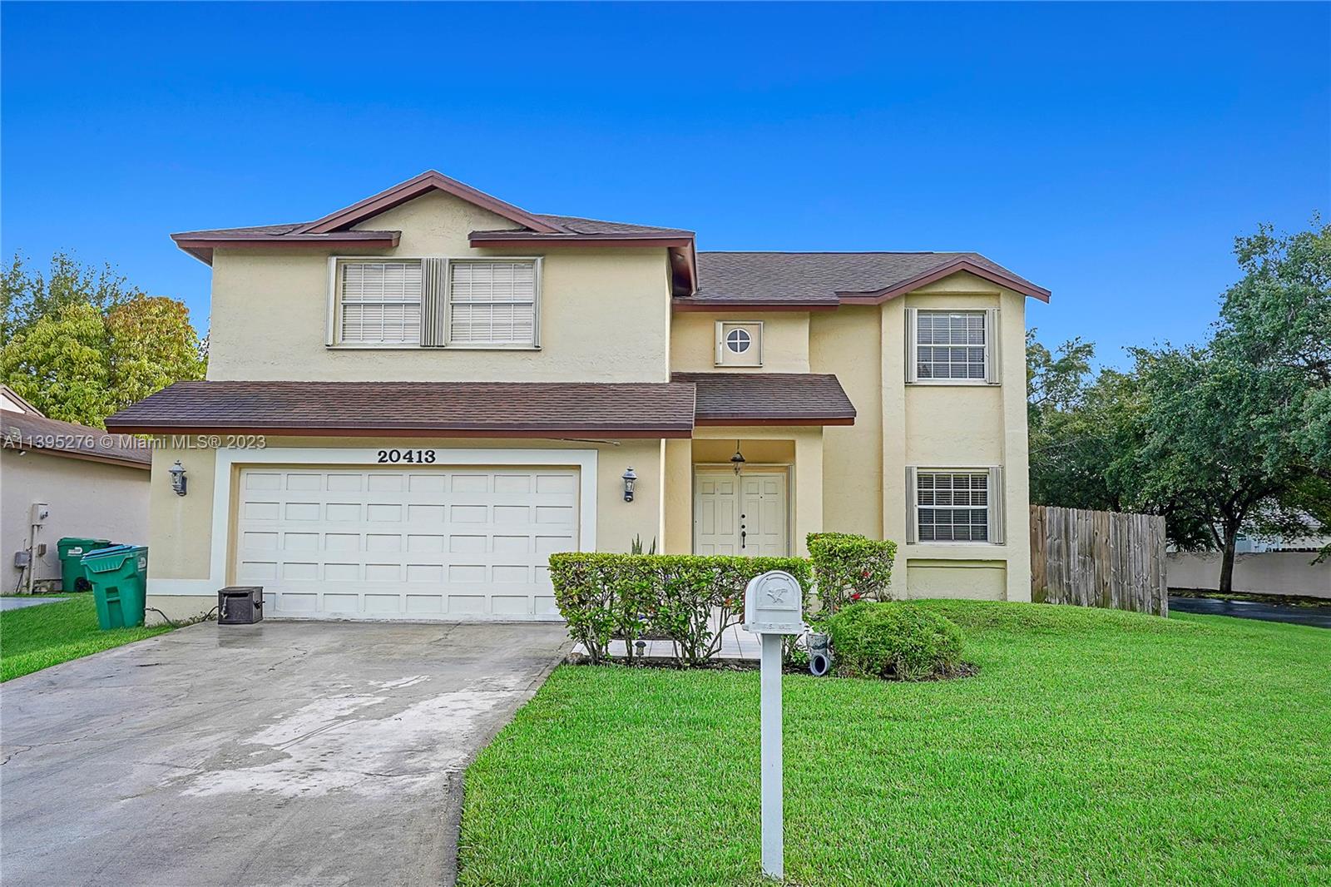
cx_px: 666
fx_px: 1109
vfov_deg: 43.6
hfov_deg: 61.9
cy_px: 444
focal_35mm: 30
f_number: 6.3
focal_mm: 20
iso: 400
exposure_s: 1/640
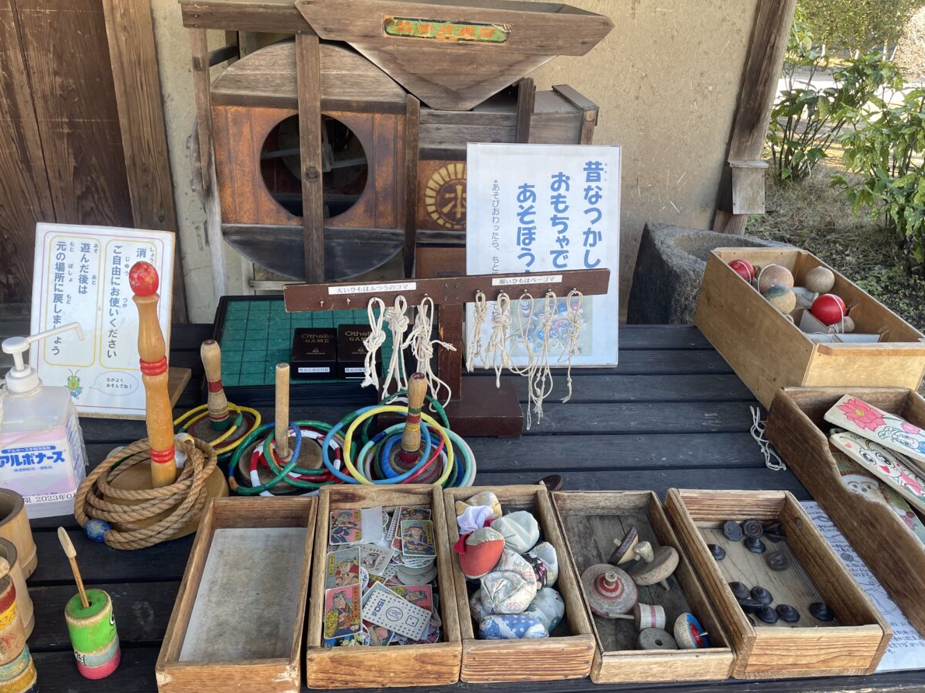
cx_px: 445
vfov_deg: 49.7
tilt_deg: -25.6
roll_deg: -2.4
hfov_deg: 63.4
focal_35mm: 28
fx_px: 748
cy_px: 340
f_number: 1.6
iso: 50
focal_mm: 4.2
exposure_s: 1/121
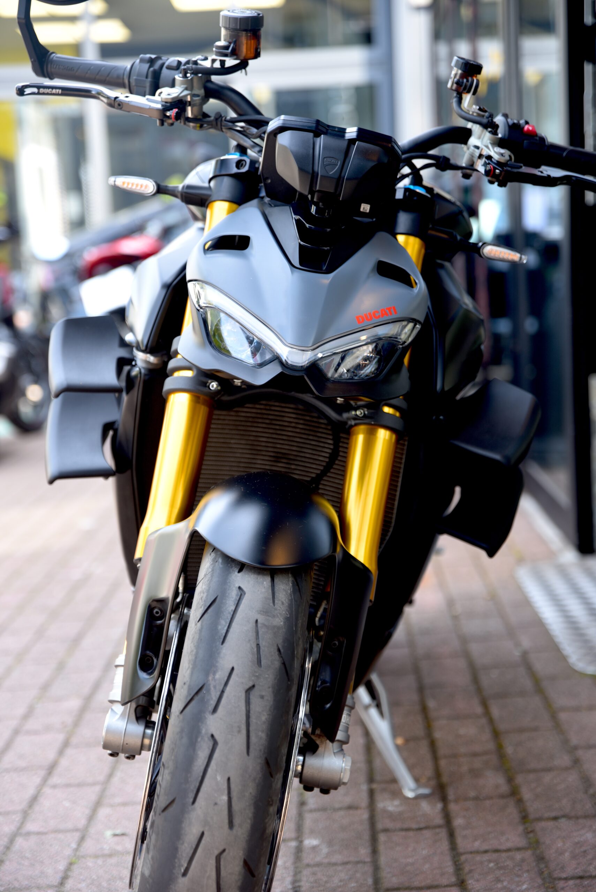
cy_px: 446
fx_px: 1737
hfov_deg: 19.5
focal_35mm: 70
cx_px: 298
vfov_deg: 28.8
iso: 100
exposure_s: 1/60
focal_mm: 70
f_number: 2.8
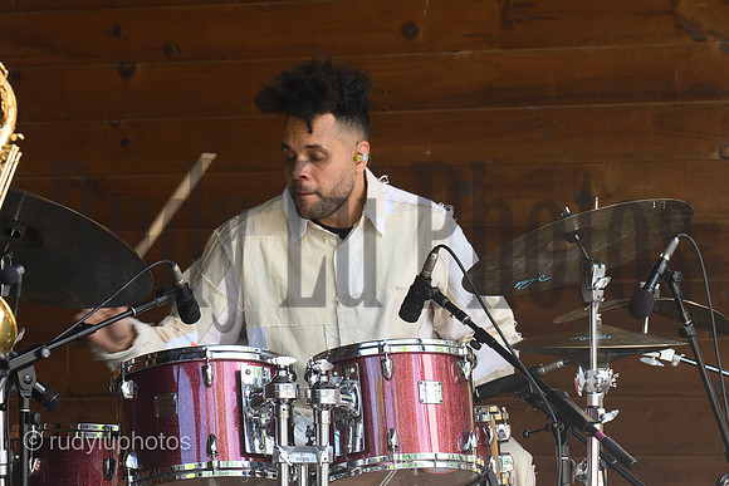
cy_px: 243
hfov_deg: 6.9
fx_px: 6076
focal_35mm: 300
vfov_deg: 4.6
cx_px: 364
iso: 800
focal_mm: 200
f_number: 8
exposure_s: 1/160
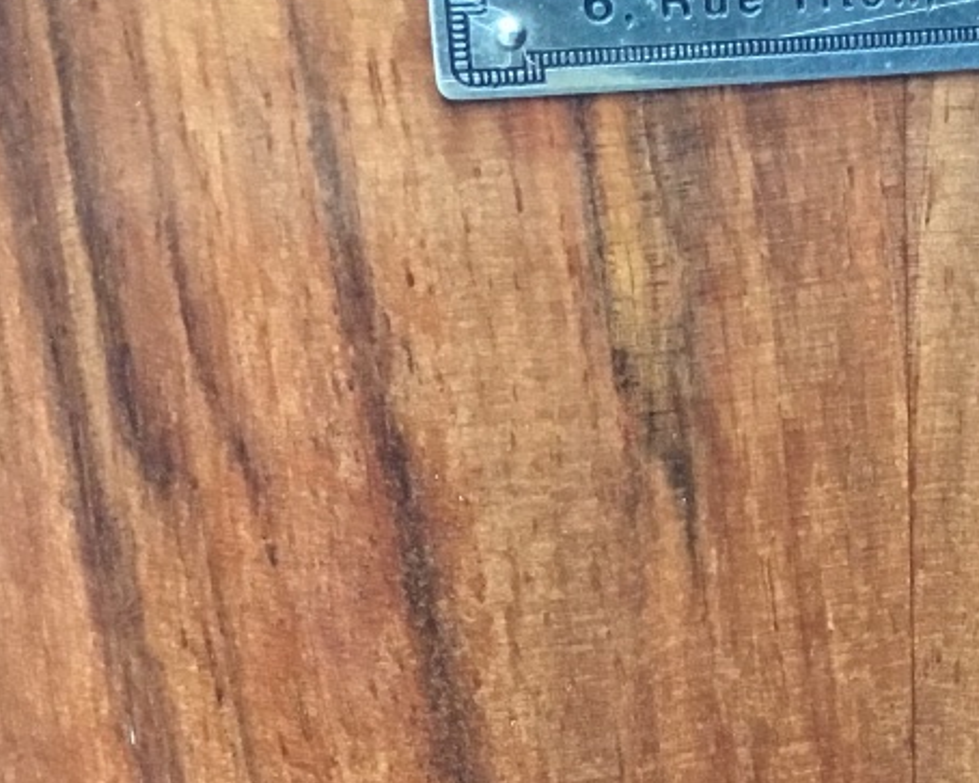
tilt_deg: -17.8
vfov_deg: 18.9
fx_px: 2317
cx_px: 806
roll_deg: -2.2
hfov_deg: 23.4
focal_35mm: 80
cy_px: 662
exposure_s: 1/33
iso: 250
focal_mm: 3.3
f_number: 2.4
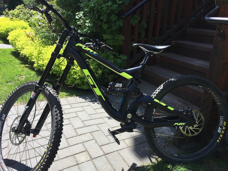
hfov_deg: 61.7
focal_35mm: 29
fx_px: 191
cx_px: 114
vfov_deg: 48.2
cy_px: 86
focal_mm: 4.15
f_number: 2.2
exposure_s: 1/860
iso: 32
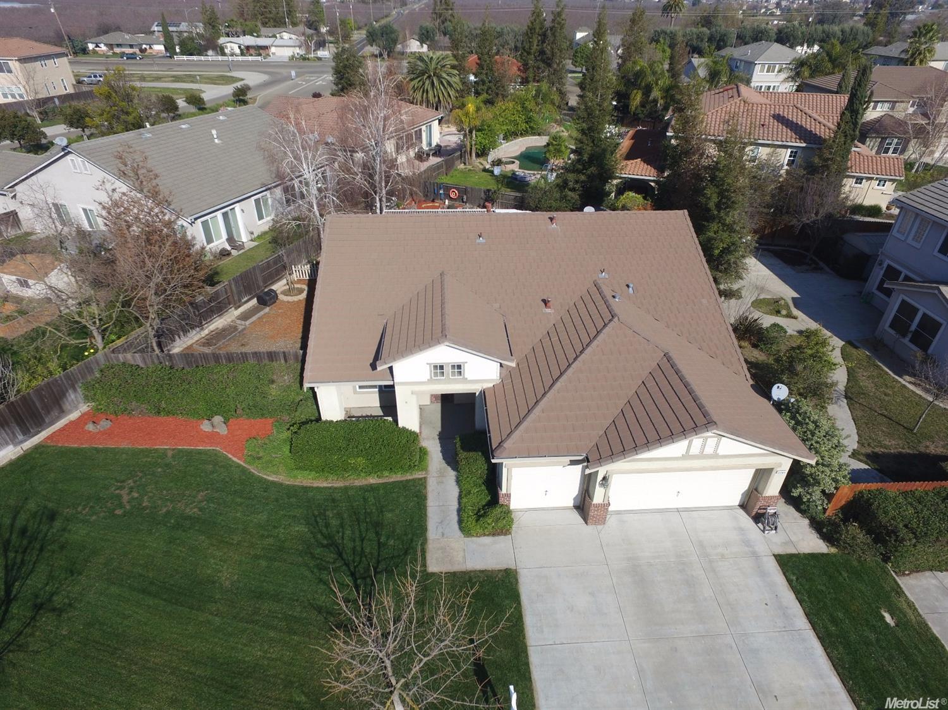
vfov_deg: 65.9
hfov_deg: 81.8
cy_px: 355
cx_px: 474
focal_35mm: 20
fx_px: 548
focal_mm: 3.61
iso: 100
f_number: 2.8
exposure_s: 1/477
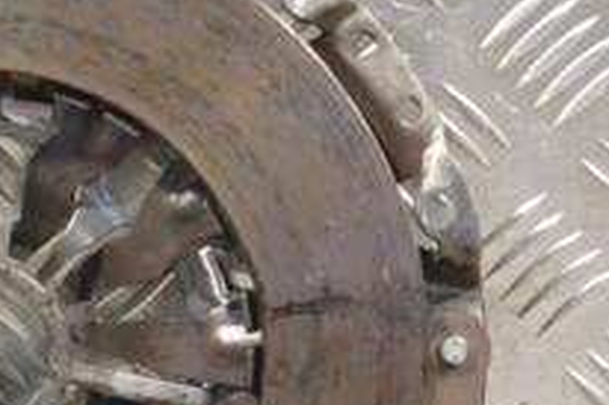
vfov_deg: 6.5
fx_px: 3550
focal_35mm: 210
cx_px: -41
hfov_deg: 9.7
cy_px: 328
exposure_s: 1/160
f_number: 6.3
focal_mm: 48
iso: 3200
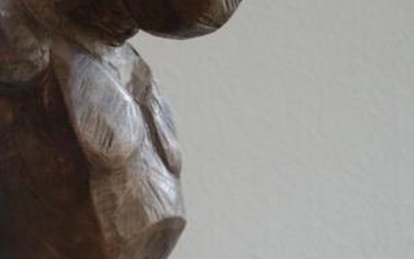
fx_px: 1637
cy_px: 338
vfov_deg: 8.9
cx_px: 88
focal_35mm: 145
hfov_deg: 14.3
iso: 200
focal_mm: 20.63
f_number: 2.8
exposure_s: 1/60
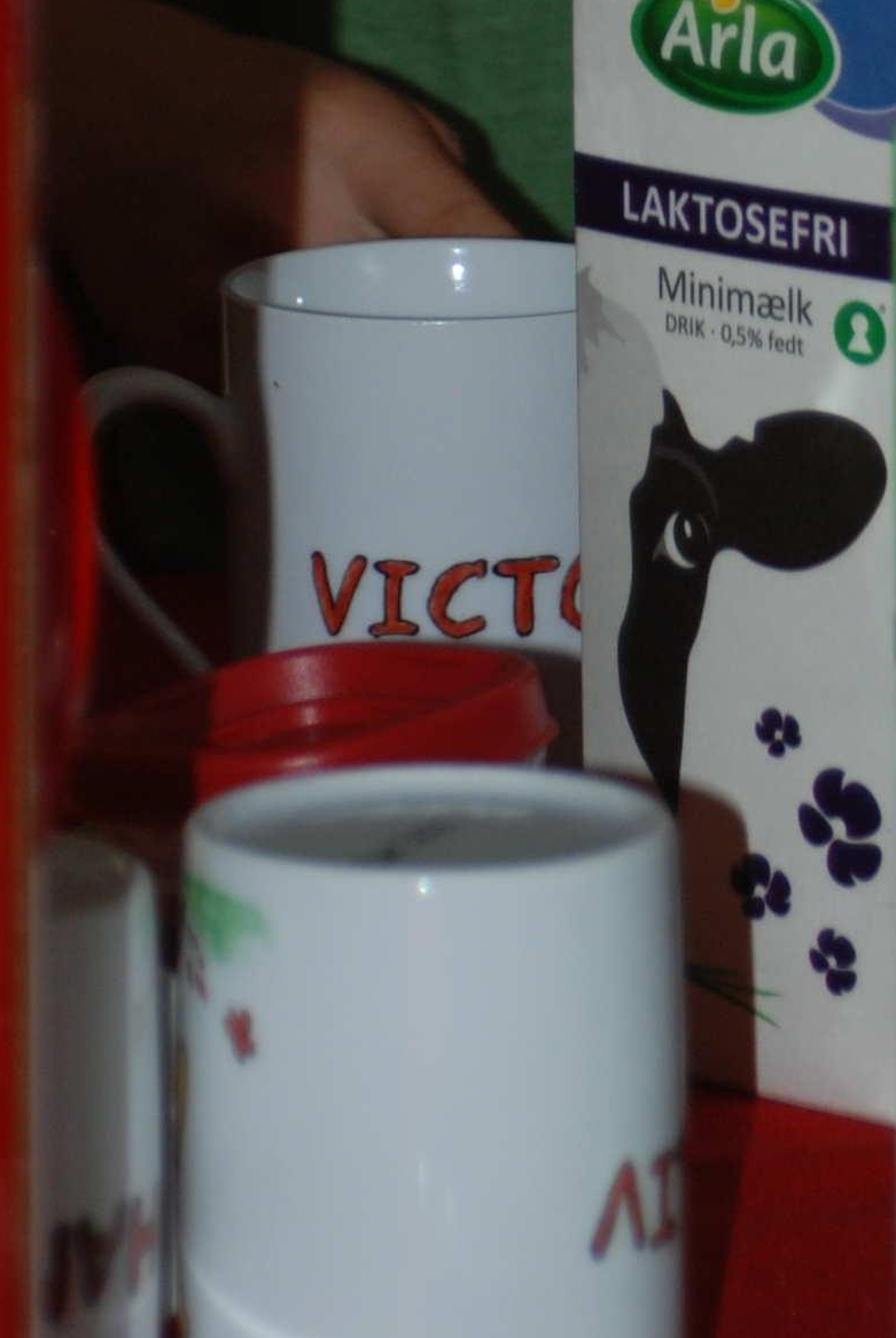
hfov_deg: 4.3
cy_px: -769
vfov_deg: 6.3
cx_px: 563
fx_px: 12043
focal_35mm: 324
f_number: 5.3
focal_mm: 65
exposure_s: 1/60
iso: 200
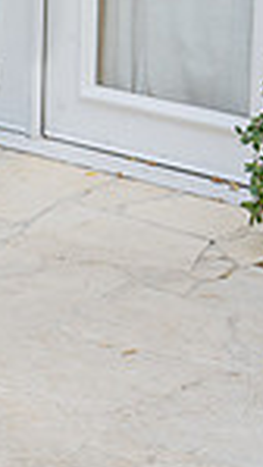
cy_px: -156
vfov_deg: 13.7
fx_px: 1857
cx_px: -614
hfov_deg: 7.0
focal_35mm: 150
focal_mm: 32.5
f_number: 4.5
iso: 200
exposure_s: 1/200
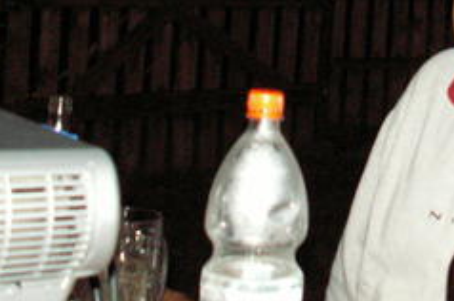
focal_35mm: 98
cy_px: -126
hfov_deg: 19.9
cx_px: 500
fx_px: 1234
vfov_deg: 13.3
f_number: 2.8
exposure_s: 1/40
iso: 160
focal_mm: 5.86
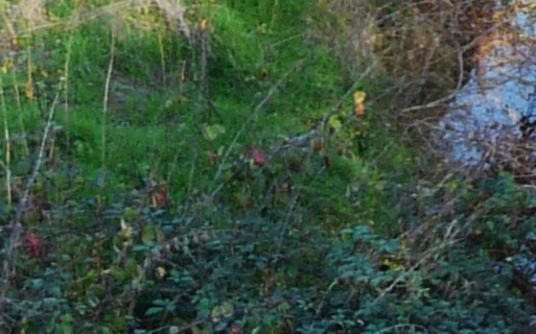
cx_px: 1385
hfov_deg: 9.6
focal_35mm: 189
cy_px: -6
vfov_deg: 6.9
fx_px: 2759
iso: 100
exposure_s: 1/100
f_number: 3.2
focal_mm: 4.6
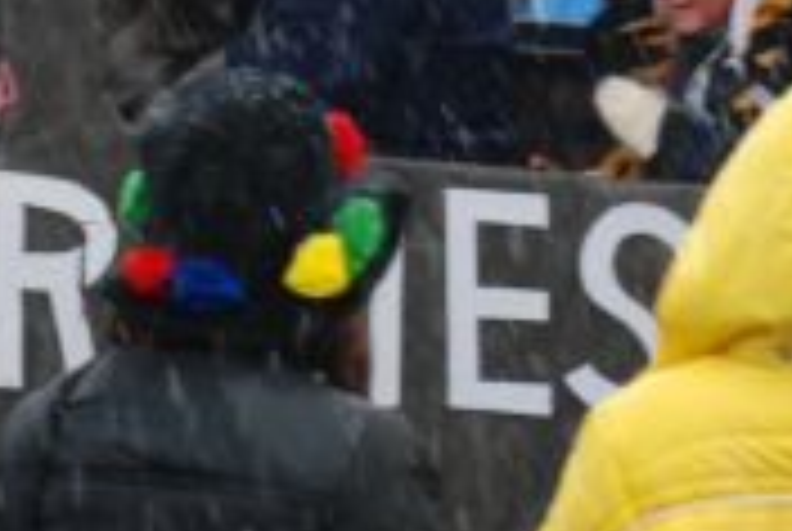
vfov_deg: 4.5
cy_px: -317
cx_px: 9
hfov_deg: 6.7
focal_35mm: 307
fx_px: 6771
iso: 250
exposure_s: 1/80
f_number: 8
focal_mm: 45
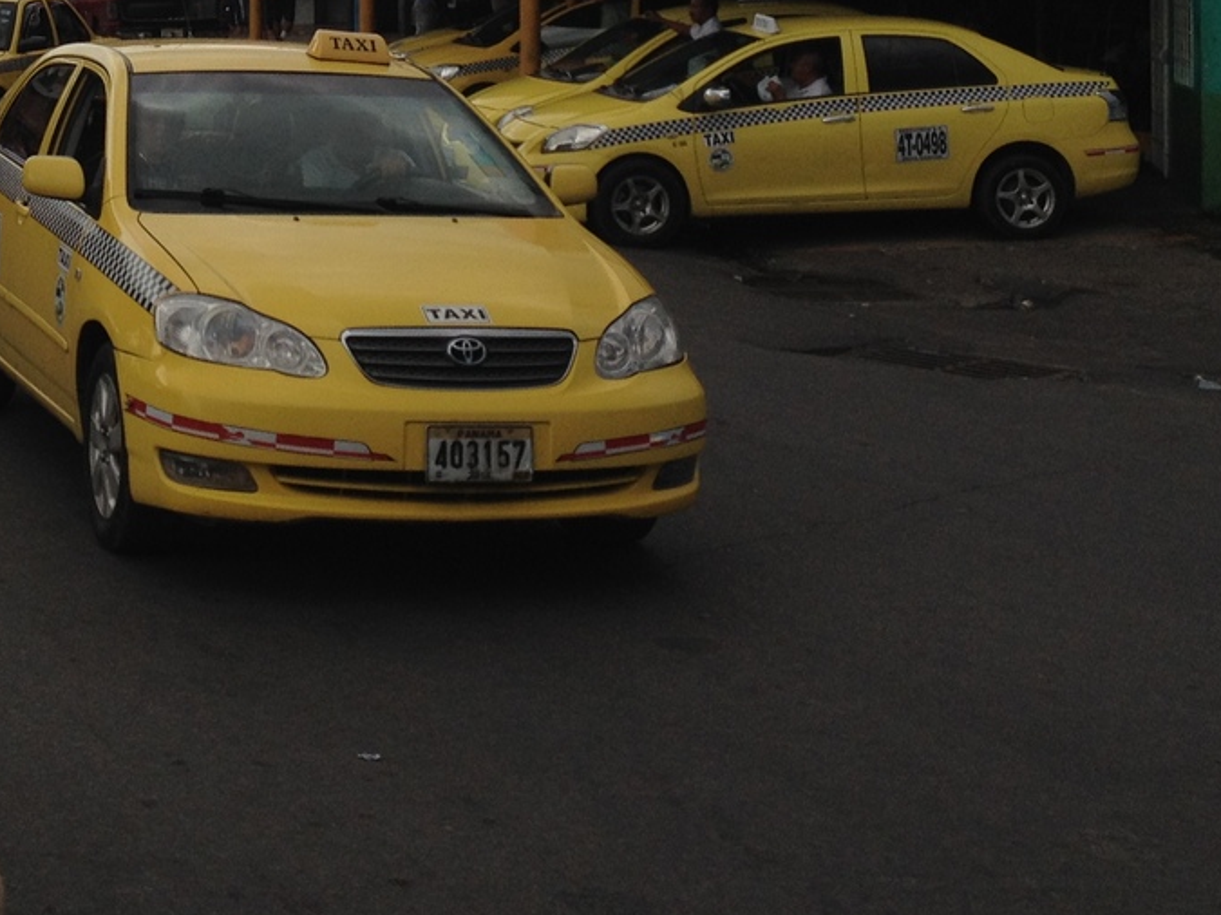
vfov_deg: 17.1
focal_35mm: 83
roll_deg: +0.1
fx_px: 2927
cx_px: 185
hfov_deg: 23.1
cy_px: -121
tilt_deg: -1.8
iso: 50
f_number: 2.4
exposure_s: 1/1381
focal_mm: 4.28
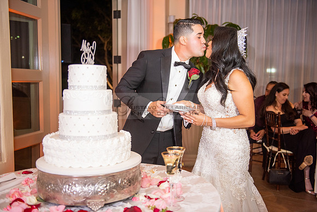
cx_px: 158
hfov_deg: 50.7
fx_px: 335
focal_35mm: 38
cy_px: 106
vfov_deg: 35.1
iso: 1250
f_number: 2.8
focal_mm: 38
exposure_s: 1/125
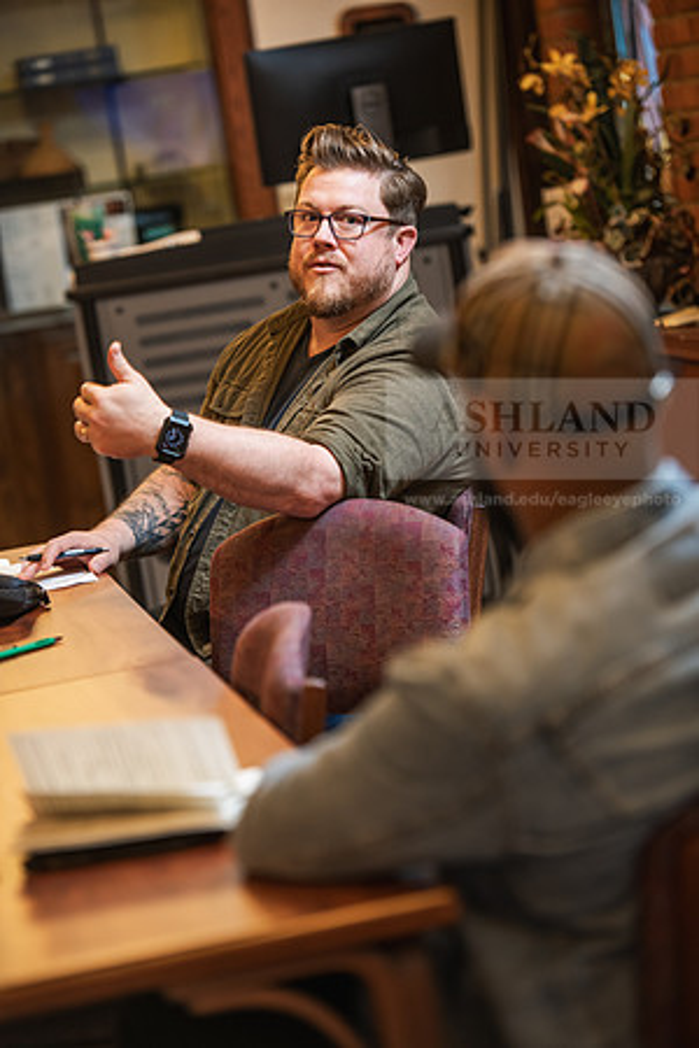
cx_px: 350
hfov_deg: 11.2
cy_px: 524
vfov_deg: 16.8
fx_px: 3553
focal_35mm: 122
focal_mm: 122
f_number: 2.8
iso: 800
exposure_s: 1/160
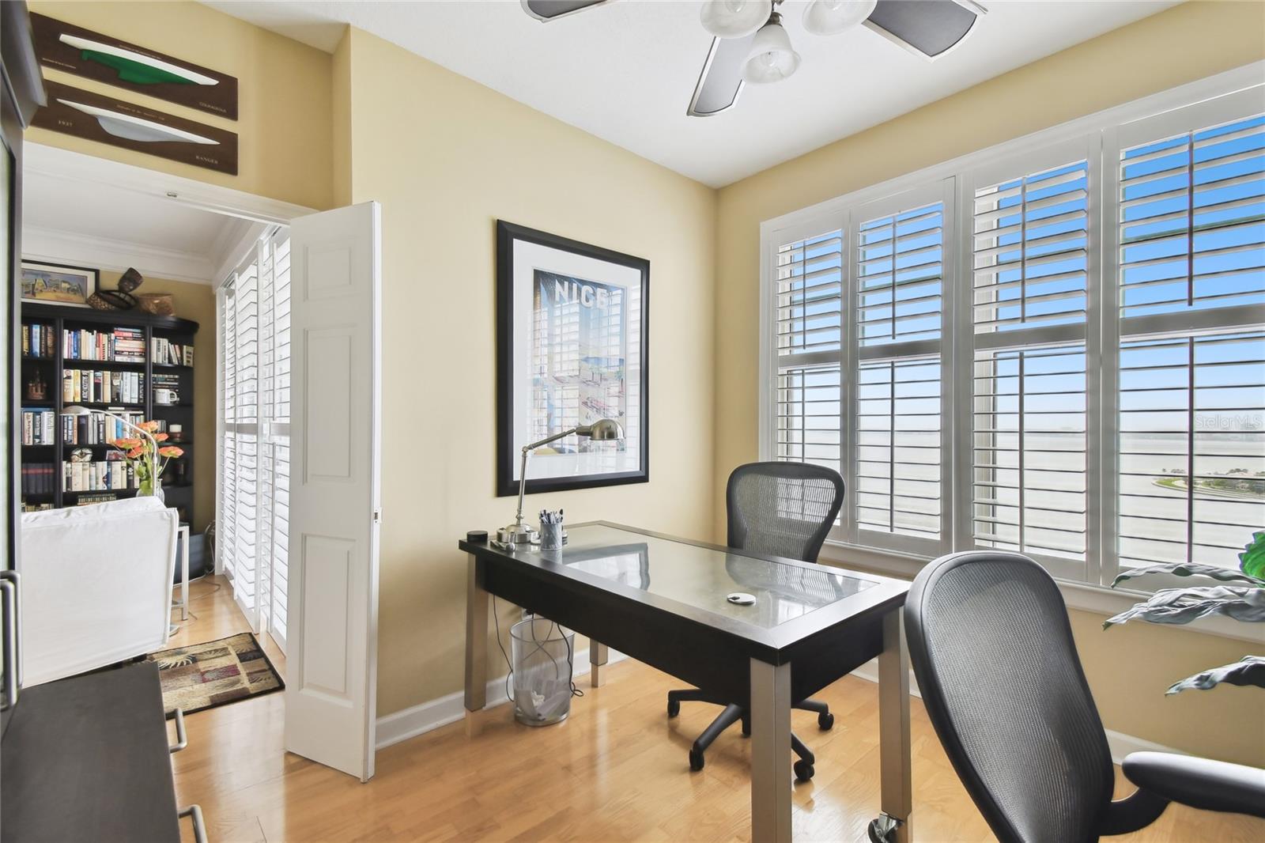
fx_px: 527
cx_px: 632
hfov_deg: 100.4
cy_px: 422
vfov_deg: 77.3
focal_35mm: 15
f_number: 7.1
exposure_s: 1/60
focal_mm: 10
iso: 100
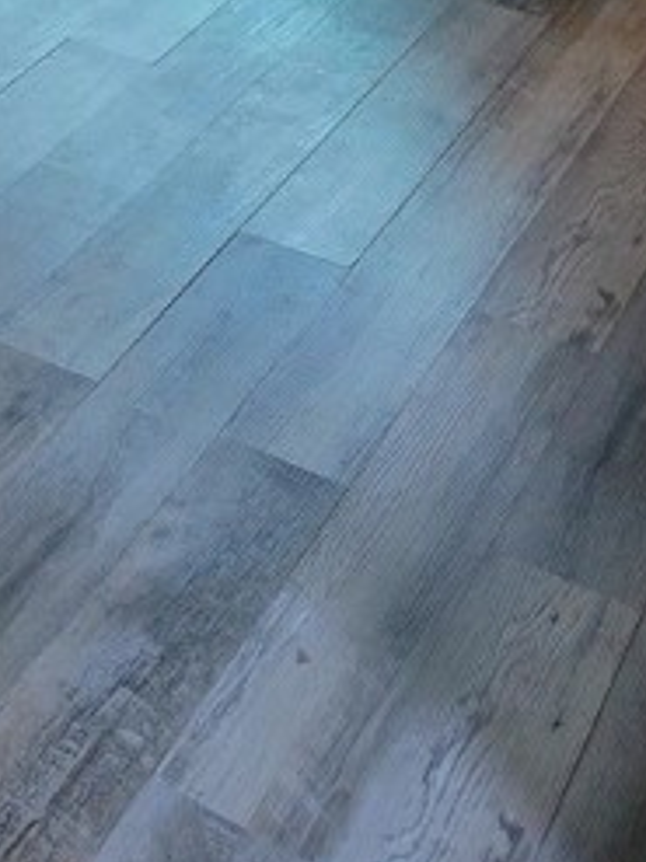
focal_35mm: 81
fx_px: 2017
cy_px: -429
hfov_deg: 16.7
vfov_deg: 20.6
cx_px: -293
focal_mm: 5.4
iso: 250
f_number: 1.8
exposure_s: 1/60.2
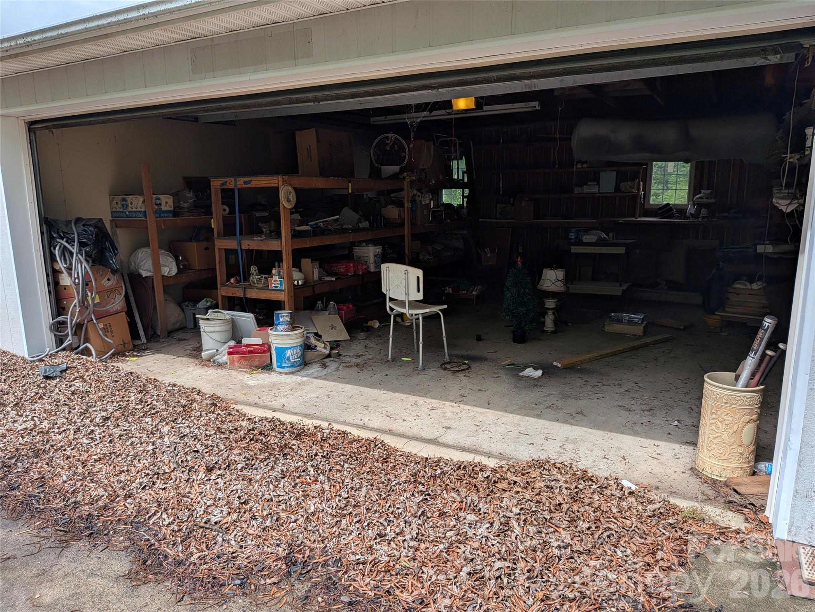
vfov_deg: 56.8
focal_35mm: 24
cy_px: 306
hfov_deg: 71.6
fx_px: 565
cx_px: 408
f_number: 1.7
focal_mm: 4.53
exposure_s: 1/1041
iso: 23
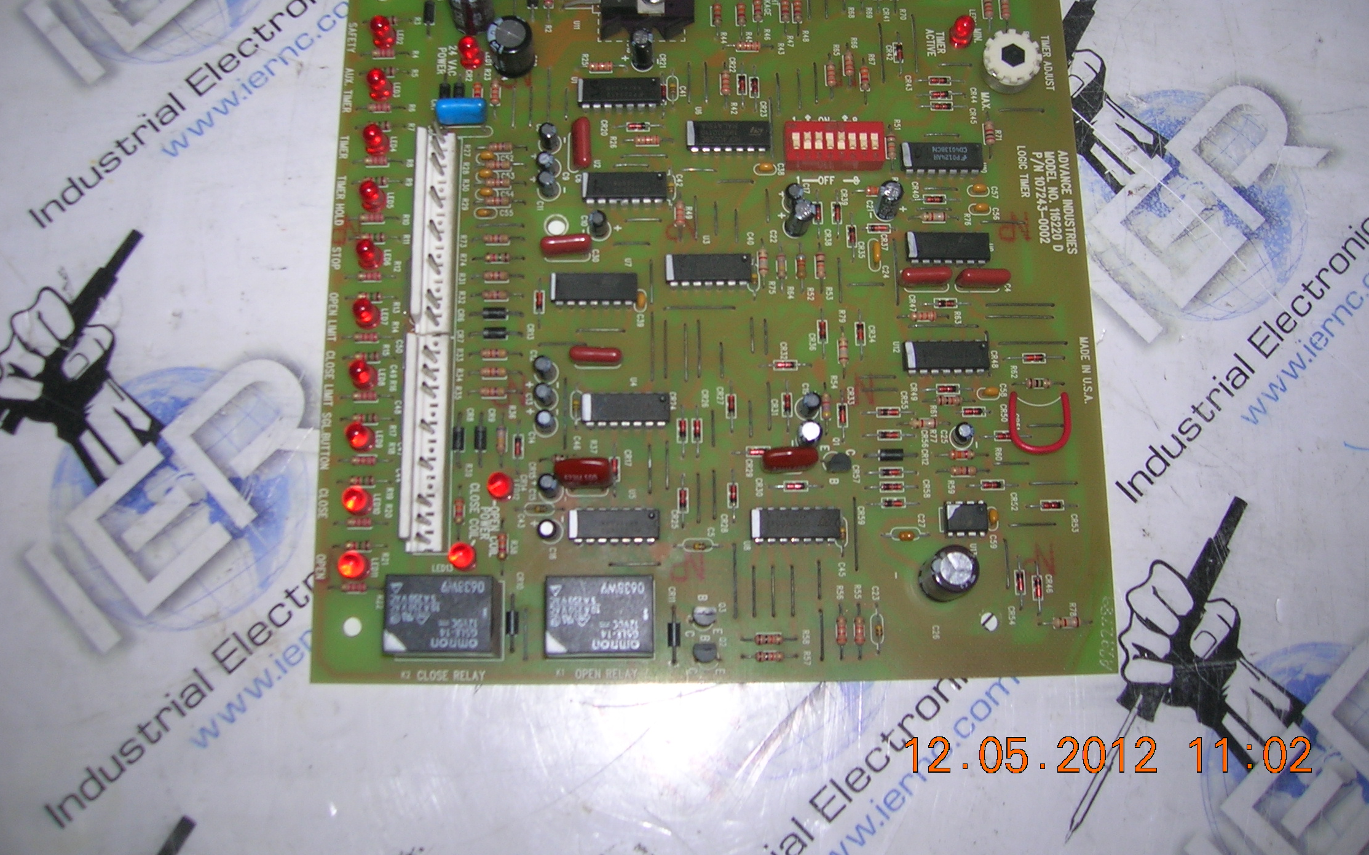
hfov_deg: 52.7
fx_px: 1380
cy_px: 339
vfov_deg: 34.3
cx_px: 699
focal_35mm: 37
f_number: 2.9
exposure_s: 1/60.1
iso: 50
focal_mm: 5.7
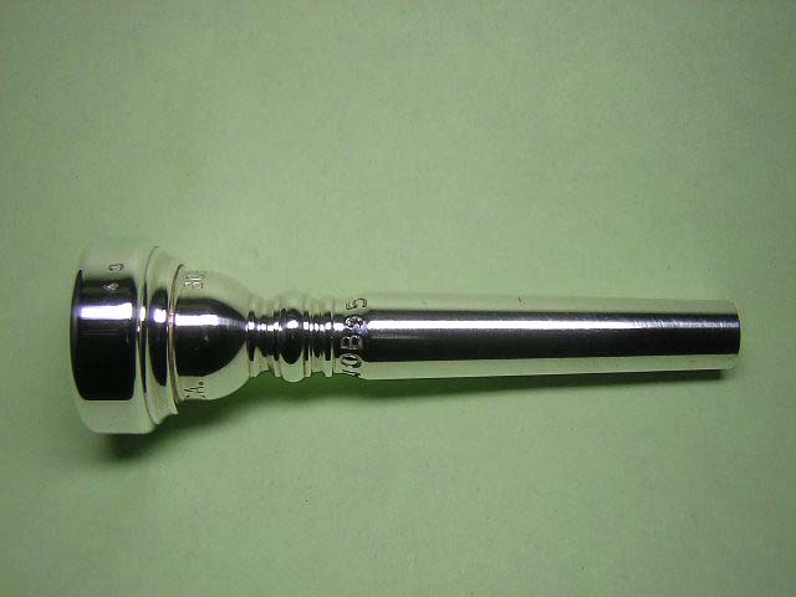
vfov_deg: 33.6
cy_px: 298
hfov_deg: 43.9
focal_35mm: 43
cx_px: 398
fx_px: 989
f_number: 2.8
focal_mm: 5.6
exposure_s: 1/210
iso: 100
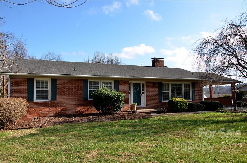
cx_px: 124
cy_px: 82
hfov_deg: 67.5
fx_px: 185
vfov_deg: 47.7
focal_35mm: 27
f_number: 6.3
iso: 100
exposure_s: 1/250
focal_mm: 18
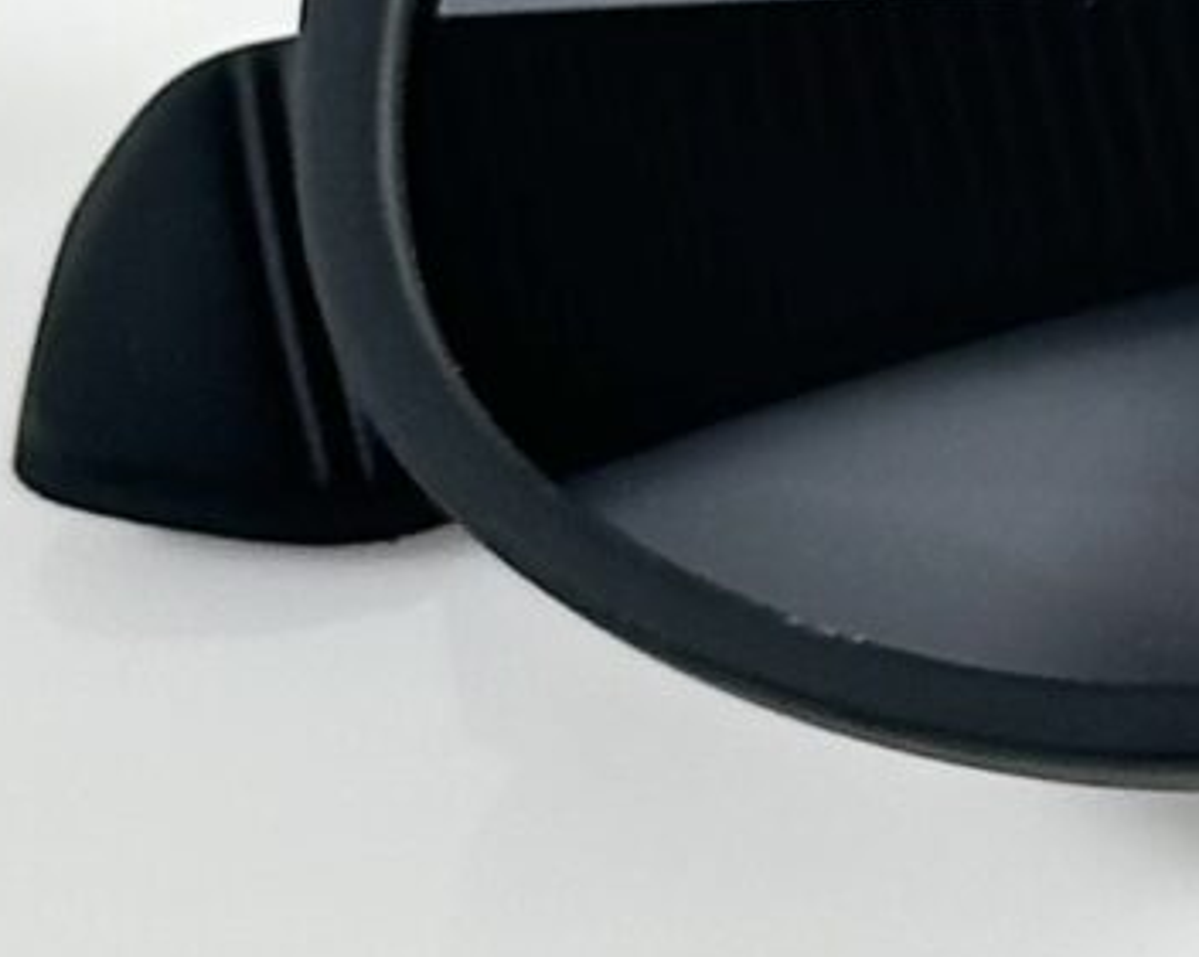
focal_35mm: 341
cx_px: 2296
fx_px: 12091
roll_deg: +0.9
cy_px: -65
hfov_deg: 5.6
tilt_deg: -43.5
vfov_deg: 4.5
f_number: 1.78
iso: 50
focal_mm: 6.86
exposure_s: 1/50
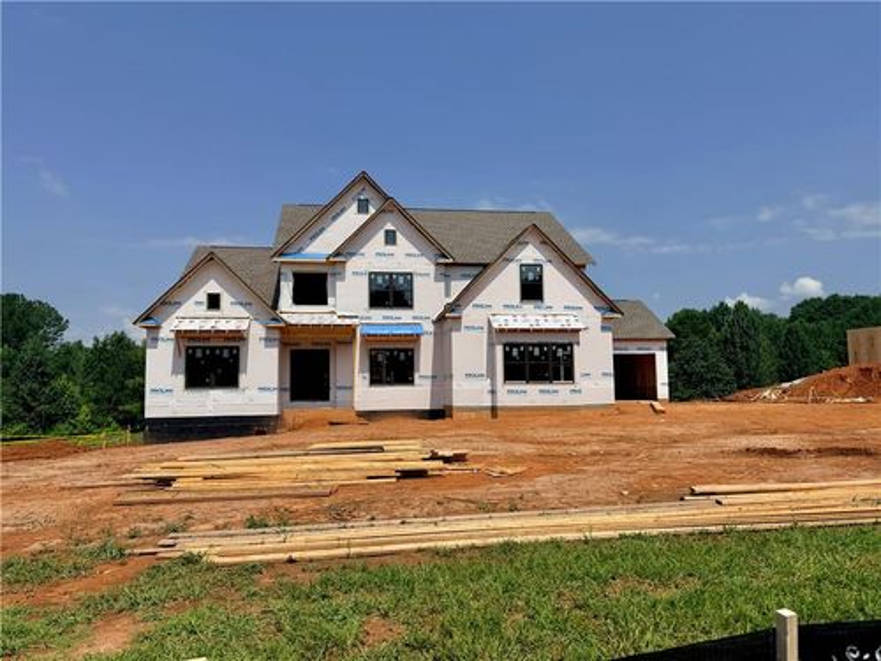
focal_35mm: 24
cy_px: 330
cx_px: 440
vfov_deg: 56.8
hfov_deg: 71.6
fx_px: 611
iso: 80
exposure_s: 1/8130
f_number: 1.78
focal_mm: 6.76
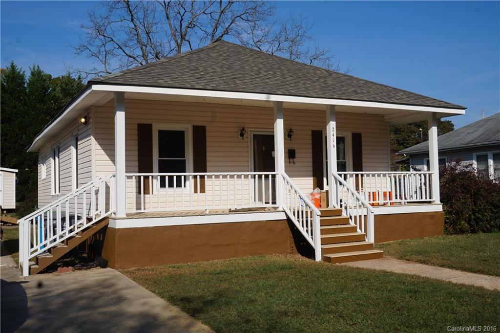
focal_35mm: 38
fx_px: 520
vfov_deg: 35.4
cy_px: 166
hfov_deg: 51.3
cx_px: 250
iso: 100
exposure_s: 1/200
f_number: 14
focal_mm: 25
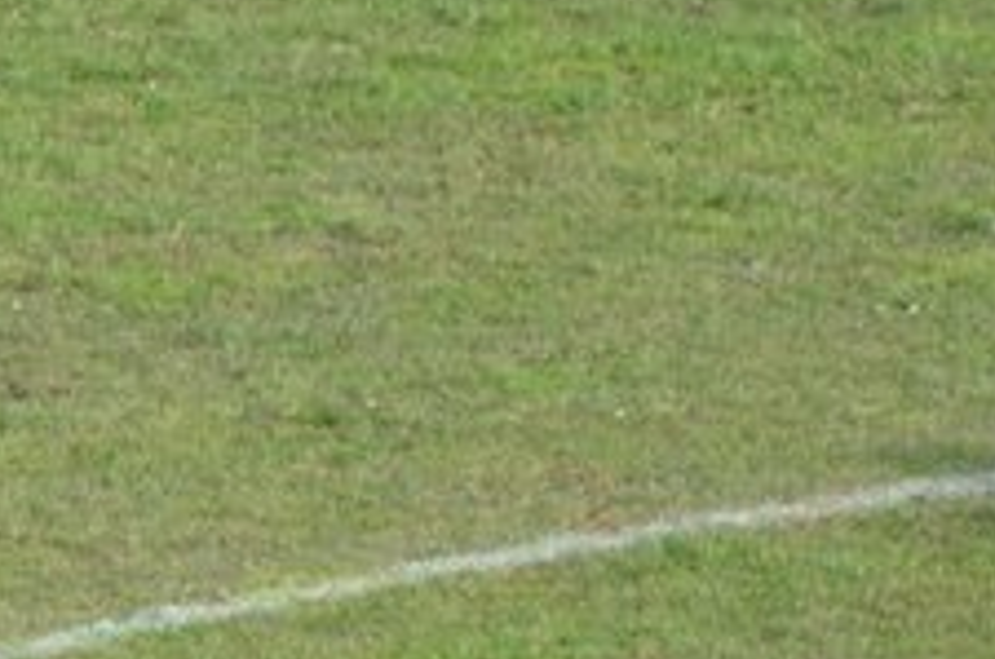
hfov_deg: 1.0
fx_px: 55271
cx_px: -1066
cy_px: 971
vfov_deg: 0.7
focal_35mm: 2004
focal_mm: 300
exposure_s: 1/640
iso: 320
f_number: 5.6
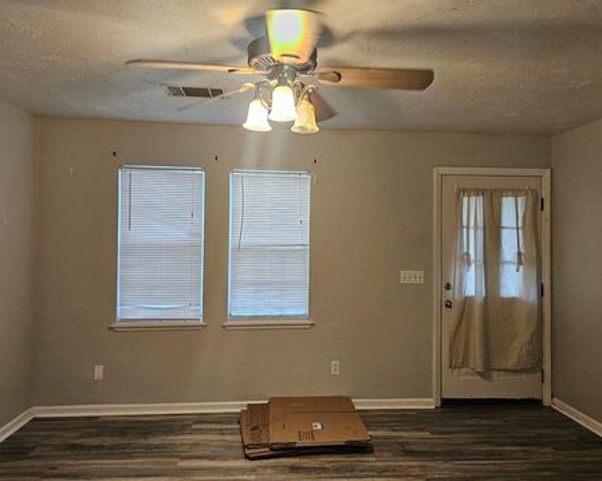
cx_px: 296
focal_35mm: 25
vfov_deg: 56.8
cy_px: 235
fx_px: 445
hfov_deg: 68.1
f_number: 1.7
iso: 640
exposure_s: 1/120
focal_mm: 6.3
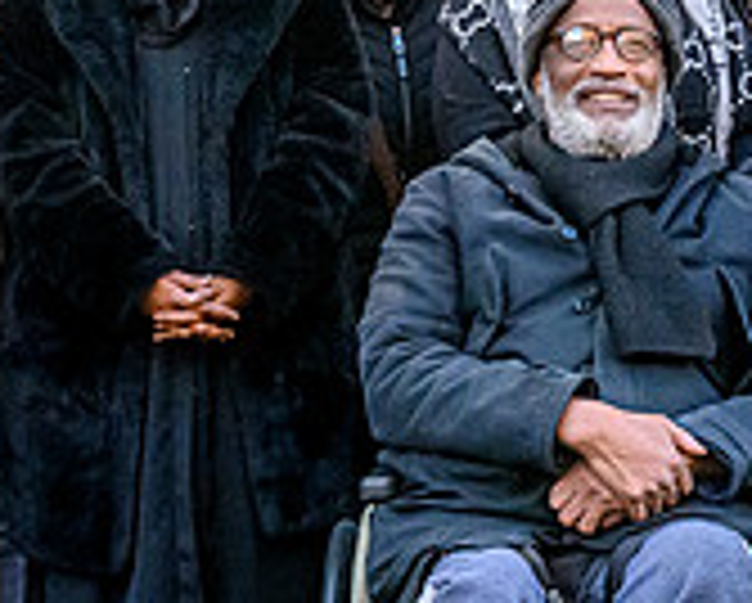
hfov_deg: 15.6
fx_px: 2741
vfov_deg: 12.6
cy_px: 253
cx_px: 430
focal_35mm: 123
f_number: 10
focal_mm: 35
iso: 10000
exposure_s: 1/800
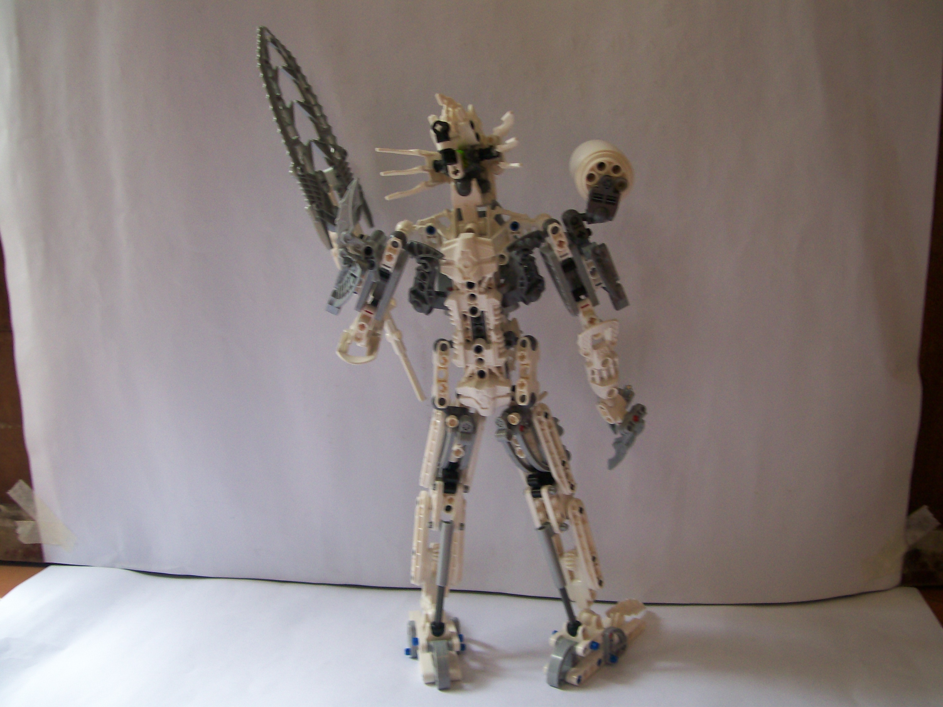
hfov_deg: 51.4
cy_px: 354
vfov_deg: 39.7
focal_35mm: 36
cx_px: 472
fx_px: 981
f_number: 2.7
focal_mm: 6
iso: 80
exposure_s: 1/65.8
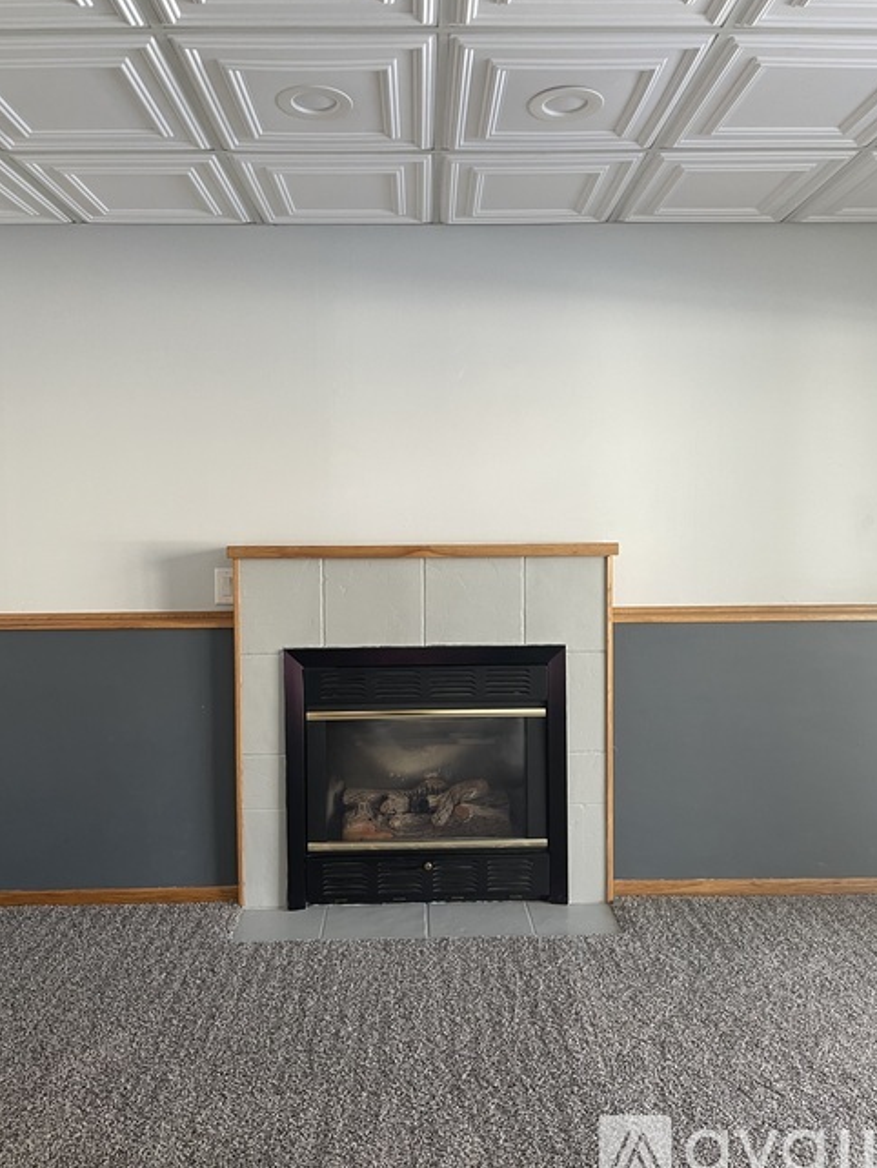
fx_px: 911
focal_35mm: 27
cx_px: 438
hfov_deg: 51.4
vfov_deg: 65.3
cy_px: 581
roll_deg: +0.2
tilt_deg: -3.1
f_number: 1.6
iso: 100
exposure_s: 1/60
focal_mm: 5.1
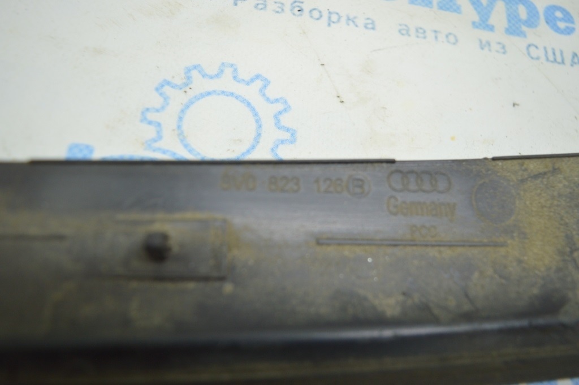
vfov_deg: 41.6
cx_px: 290
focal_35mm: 32
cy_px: 192
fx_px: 506
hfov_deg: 59.5
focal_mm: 21
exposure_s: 1/40
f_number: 3.8
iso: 400
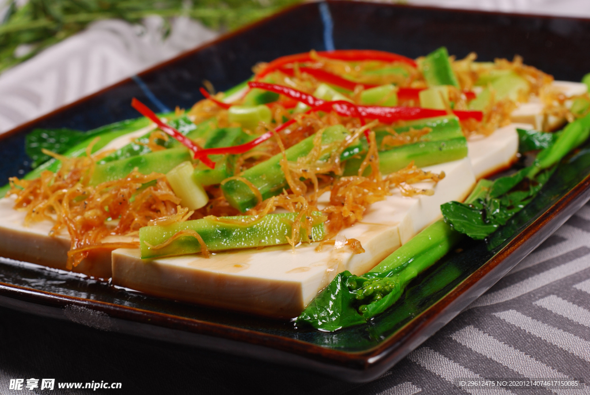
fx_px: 1230
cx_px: 295
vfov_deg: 18.2
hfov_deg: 27.0
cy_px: 198
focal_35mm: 75
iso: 100
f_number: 9
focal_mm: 50
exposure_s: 1/160
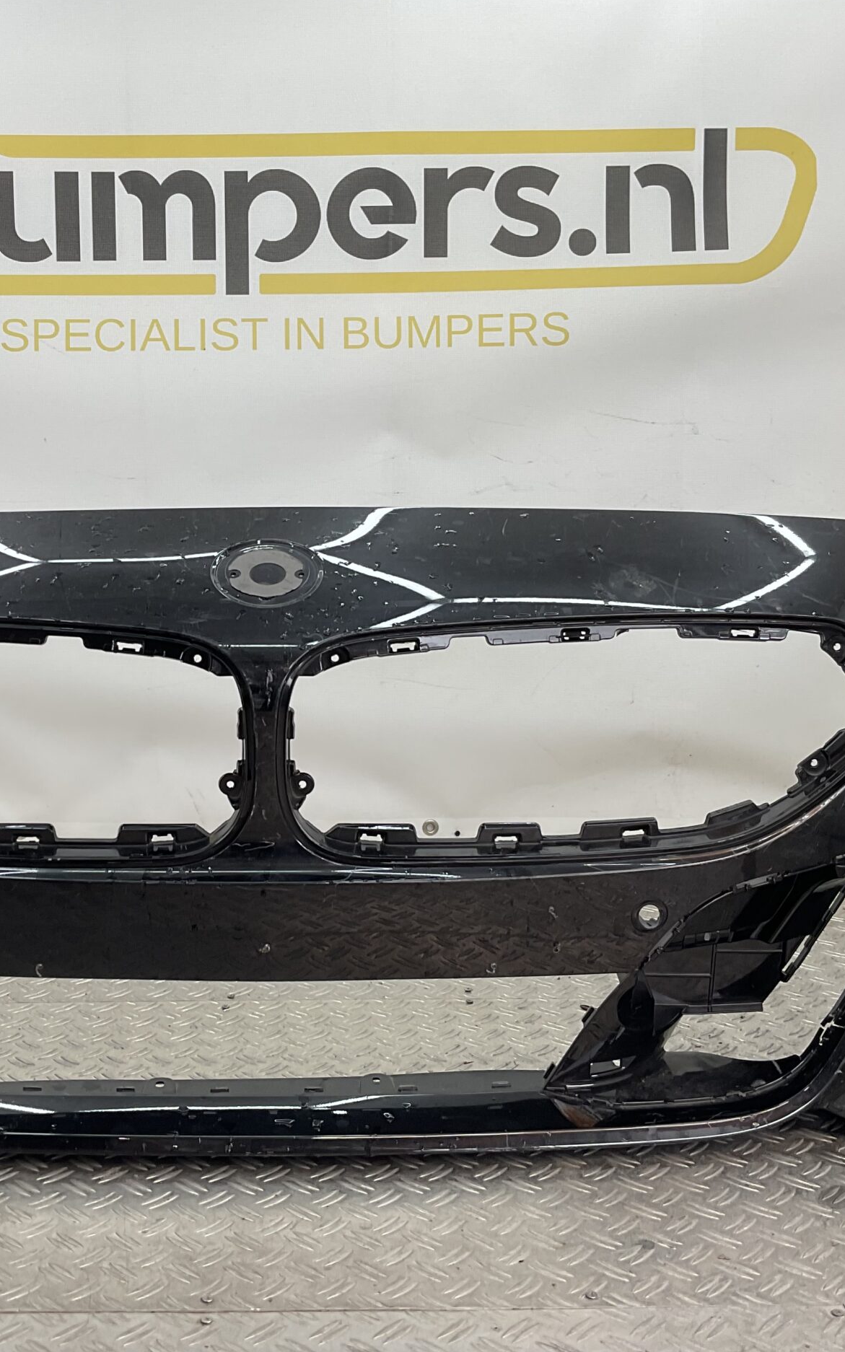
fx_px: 1548
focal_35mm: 42
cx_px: 288
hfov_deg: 30.3
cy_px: 660
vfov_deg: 47.2
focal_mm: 3
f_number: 1.8
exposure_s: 1/103
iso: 16
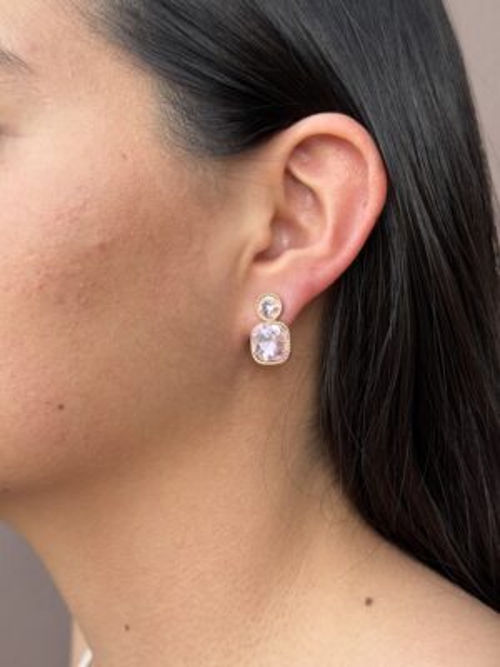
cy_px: 334
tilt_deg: -1.2
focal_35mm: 48
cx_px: 250
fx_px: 924
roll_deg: +1.3
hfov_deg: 30.3
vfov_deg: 39.7
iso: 64
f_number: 1.78
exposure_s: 1/121
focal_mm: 6.76
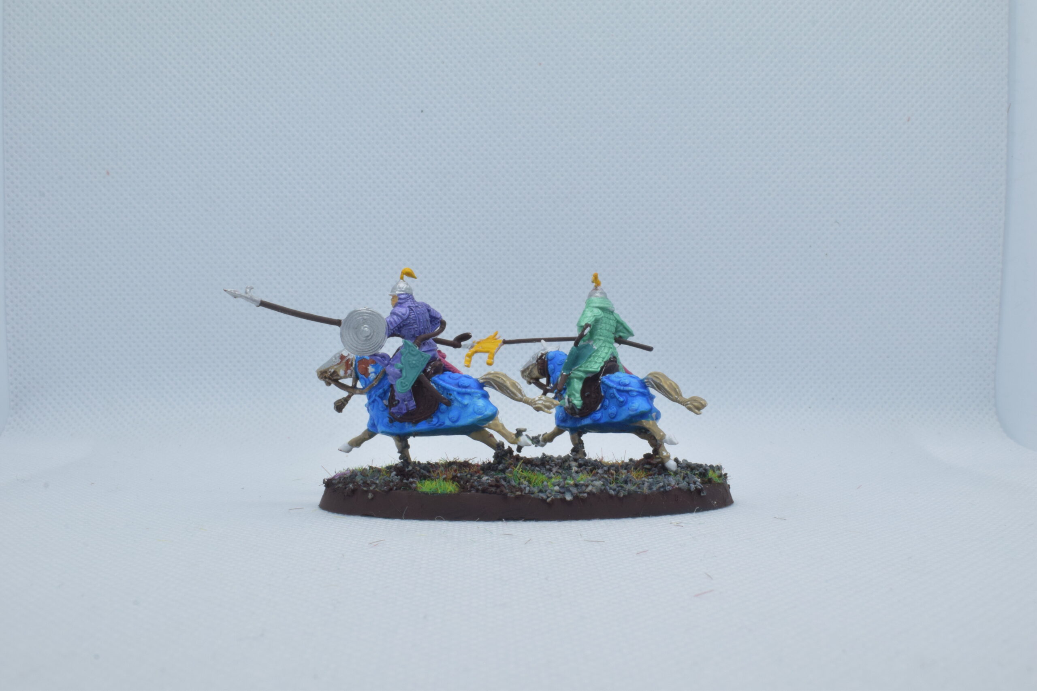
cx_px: 518
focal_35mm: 40
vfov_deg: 33.0
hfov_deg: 47.9
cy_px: 346
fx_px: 1167
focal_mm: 27
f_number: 25
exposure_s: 1/60
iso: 800
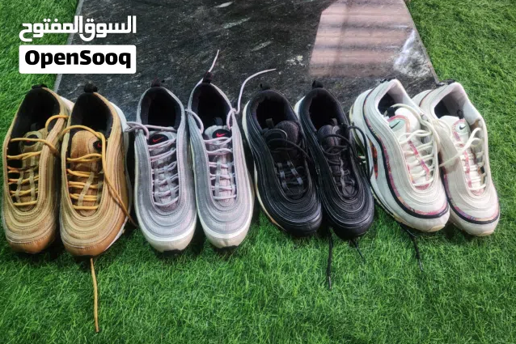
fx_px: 344
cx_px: 258
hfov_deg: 73.8
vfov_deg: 53.0
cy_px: 190
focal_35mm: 24
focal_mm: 6.4
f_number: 1.8
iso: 800
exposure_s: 1/50
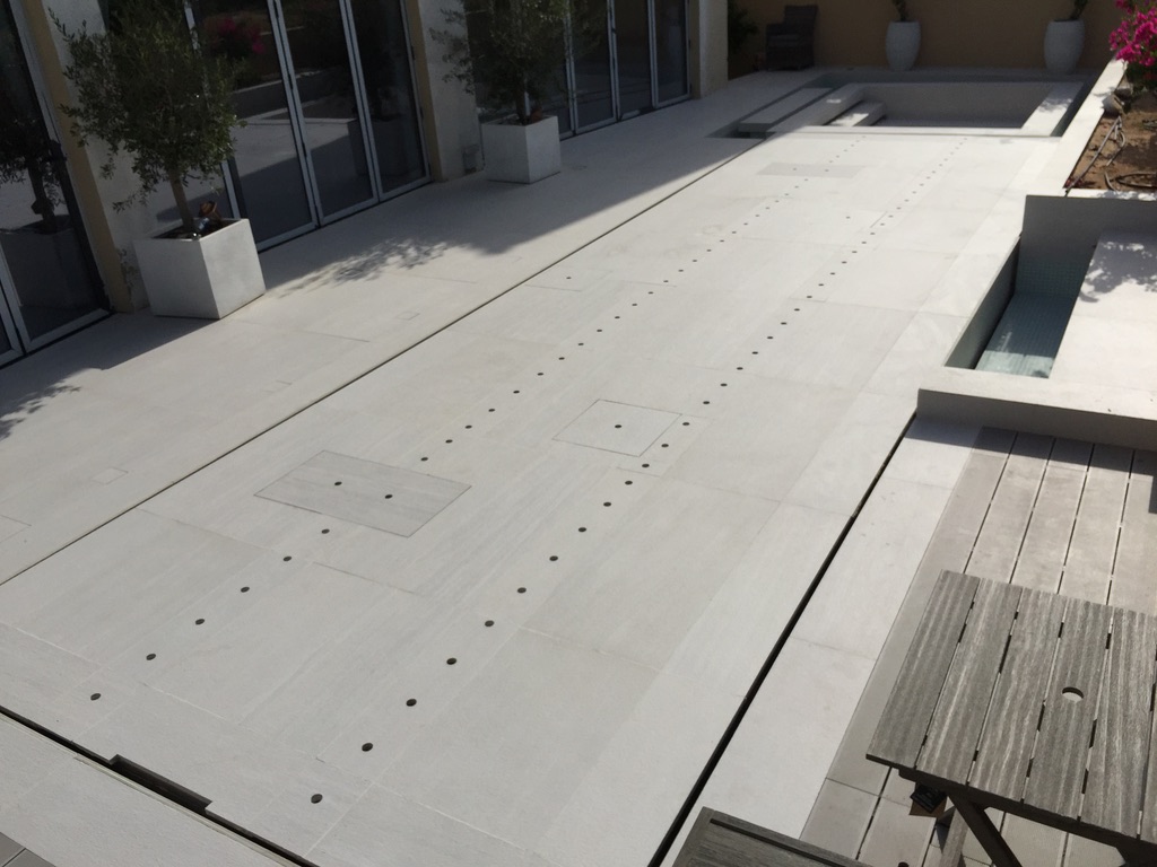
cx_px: 578
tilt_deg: -25.5
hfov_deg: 61.7
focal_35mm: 29
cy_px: 434
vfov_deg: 48.2
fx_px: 969
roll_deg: +2.9
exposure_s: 1/6623
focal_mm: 4.15
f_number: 2.2
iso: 32
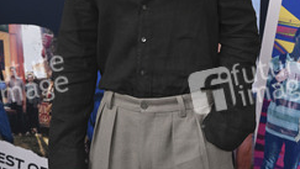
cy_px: 23
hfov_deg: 19.1
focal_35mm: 112
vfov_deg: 10.8
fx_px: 891
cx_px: 140
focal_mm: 65
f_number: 6.3
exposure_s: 1/250
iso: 1000
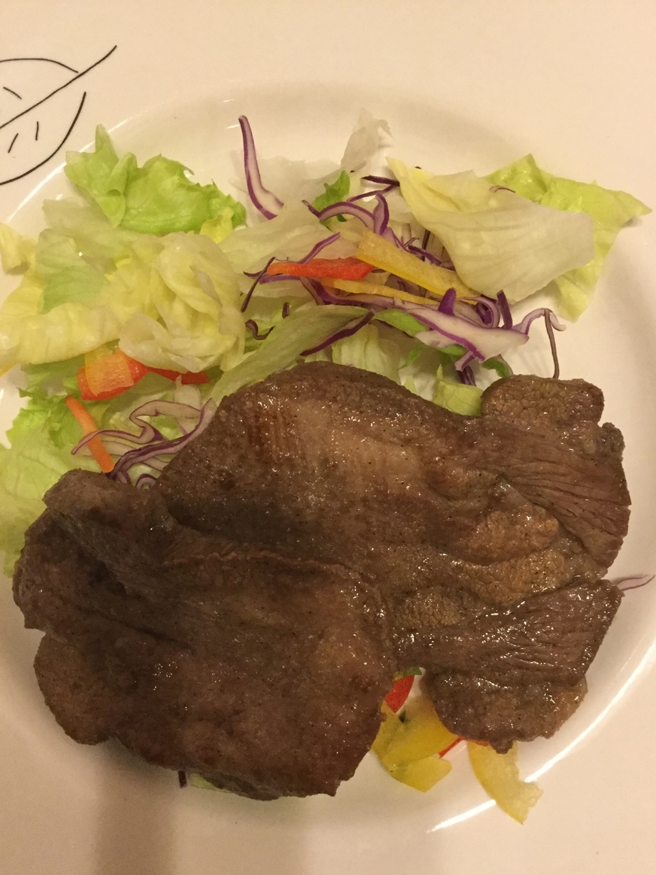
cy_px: 451
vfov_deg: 56.8
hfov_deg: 44.2
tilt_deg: -84.7
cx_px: 330
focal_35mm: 32
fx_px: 809
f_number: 2.4
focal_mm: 3.3
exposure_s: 1/20
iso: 200
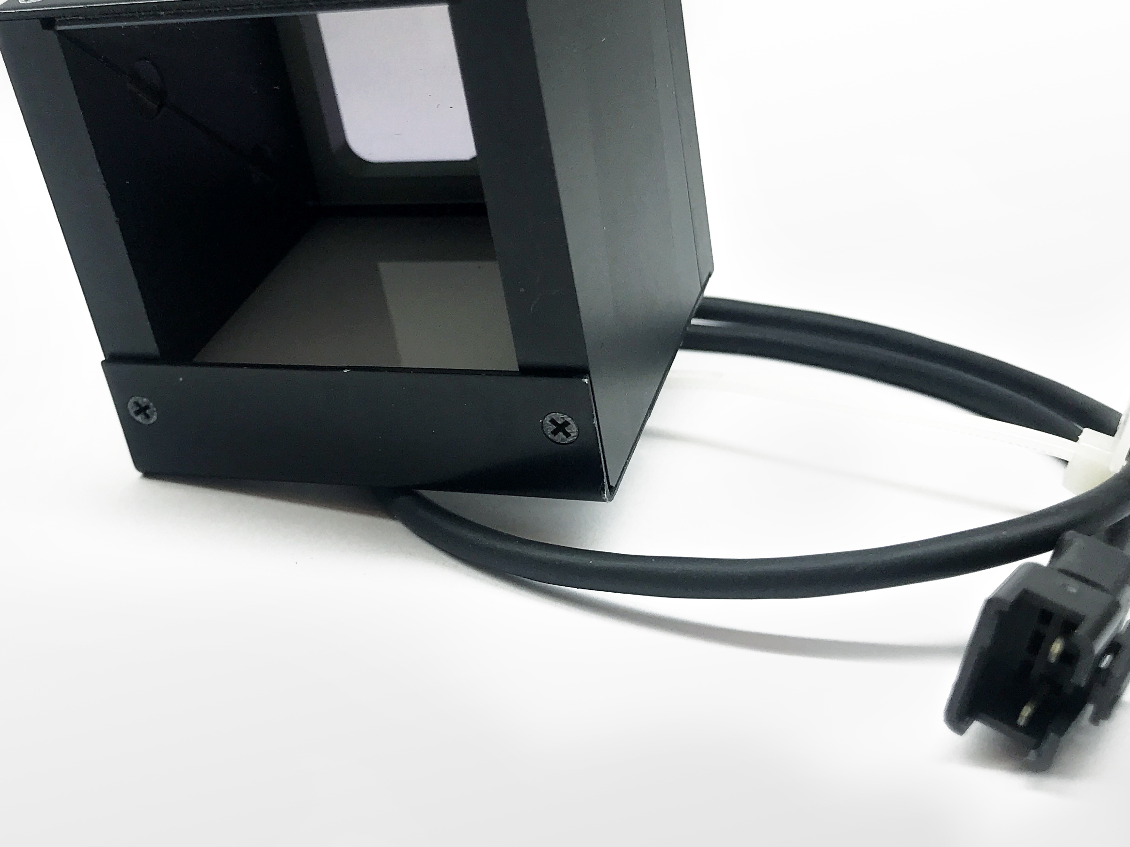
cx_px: 605
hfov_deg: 40.4
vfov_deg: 30.7
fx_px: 1534
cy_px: 310
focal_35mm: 47
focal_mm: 3.99
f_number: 1.8
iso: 20
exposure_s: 1/197
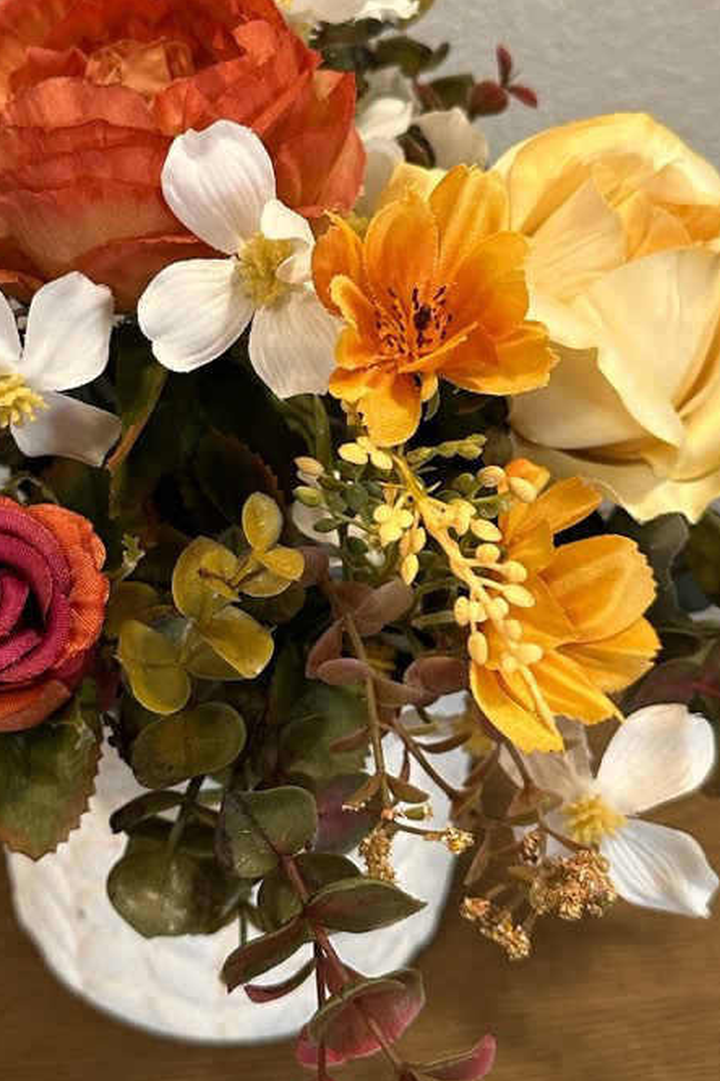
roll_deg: -0.9
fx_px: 1350
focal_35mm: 45
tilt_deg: -32.1
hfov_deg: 29.6
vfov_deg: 43.6
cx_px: 229
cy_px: 490
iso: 320
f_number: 1.78
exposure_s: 1/60
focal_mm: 6.86
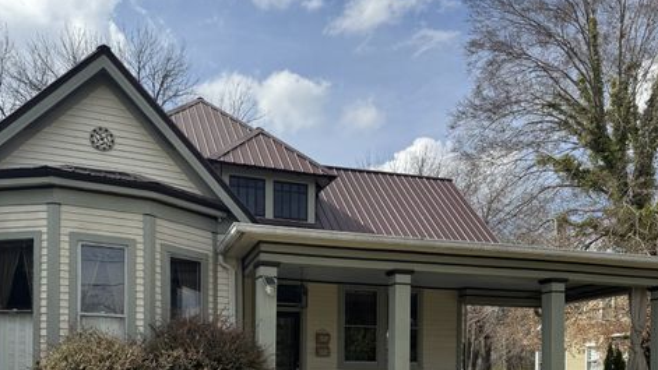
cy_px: 371
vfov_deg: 29.8
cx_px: 313
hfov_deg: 54.0
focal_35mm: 37
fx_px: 646
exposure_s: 1/4950
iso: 80
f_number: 1.78
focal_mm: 6.76
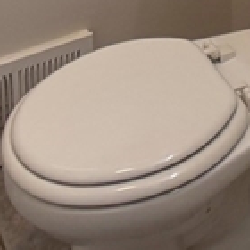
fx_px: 1373
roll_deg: -2.0
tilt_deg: -12.8
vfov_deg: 9.2
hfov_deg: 10.2
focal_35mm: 168
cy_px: -370
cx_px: 302
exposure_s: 1/120
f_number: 1.6
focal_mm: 5.96
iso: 125
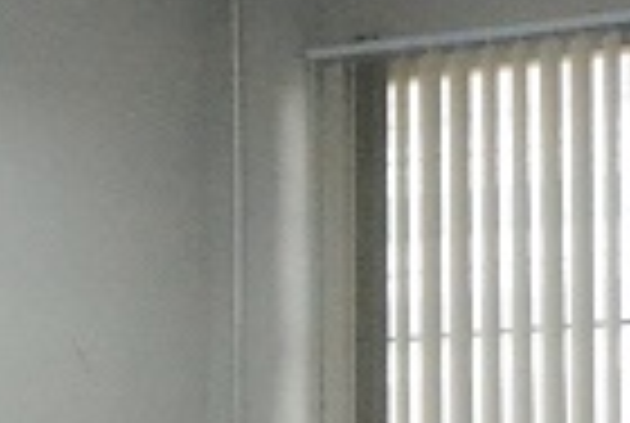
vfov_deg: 7.7
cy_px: 839
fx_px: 2999
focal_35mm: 171
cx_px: 135
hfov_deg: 12.0
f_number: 9
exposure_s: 1/320
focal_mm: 20
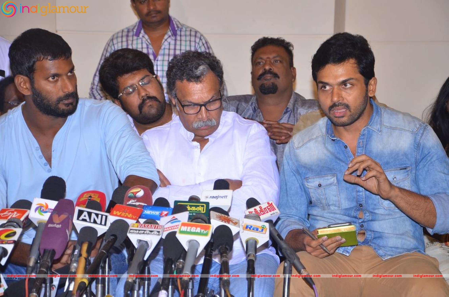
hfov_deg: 17.1
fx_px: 1494
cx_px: 224
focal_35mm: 120
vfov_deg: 11.4
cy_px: 148
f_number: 6.3
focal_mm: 80
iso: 1100
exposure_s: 1/125
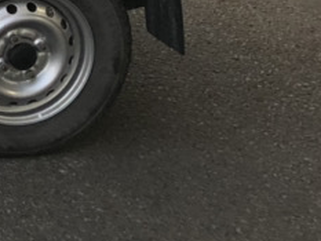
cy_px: -212
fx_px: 1336
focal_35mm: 144
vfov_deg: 9.7
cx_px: -427
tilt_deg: -12.3
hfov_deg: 11.5
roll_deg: -0.5
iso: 25
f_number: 1.8
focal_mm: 3.99
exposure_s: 1/50
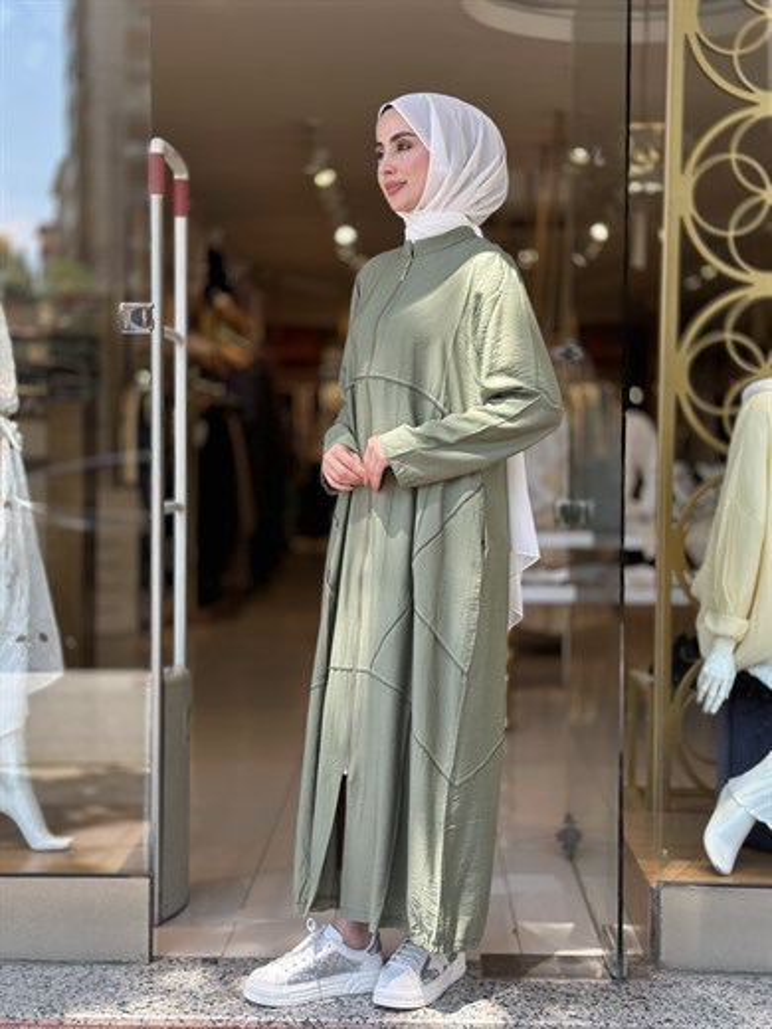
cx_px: 386
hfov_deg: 30.3
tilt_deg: -1.1
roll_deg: -2.2
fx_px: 1427
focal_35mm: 48
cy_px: 514
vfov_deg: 39.7
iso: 80
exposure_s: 1/634
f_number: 1.78
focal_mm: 6.86
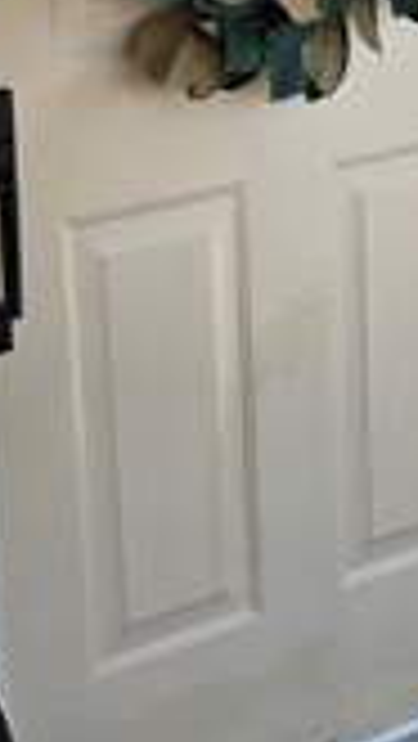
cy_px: 180
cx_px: 193
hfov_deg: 12.5
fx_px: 1908
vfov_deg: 21.8
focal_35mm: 97
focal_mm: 5.4
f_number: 1.8
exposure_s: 1/329
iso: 25
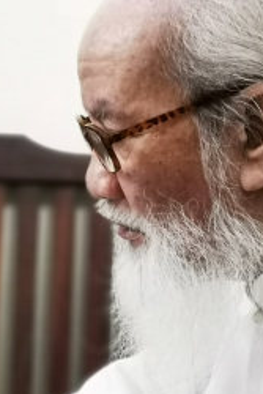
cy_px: 314
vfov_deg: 13.8
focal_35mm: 148
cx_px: -90
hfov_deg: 9.1
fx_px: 1619
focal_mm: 5.56
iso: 250
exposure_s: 1/40
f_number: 4
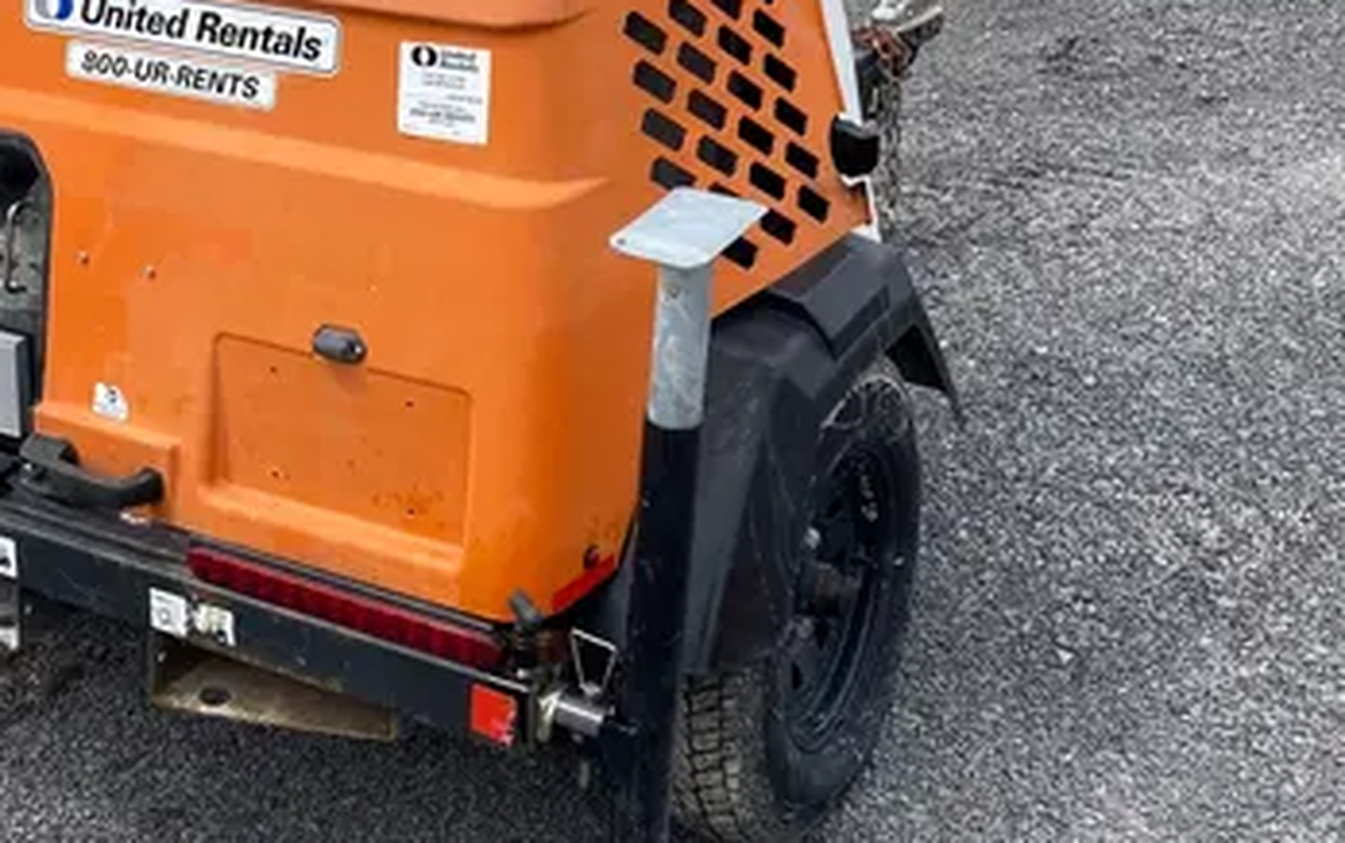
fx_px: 2127
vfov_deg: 21.4
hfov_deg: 34.9
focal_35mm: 58
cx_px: 502
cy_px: -56
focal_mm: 4.25
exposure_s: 1/2463
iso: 32
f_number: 1.8
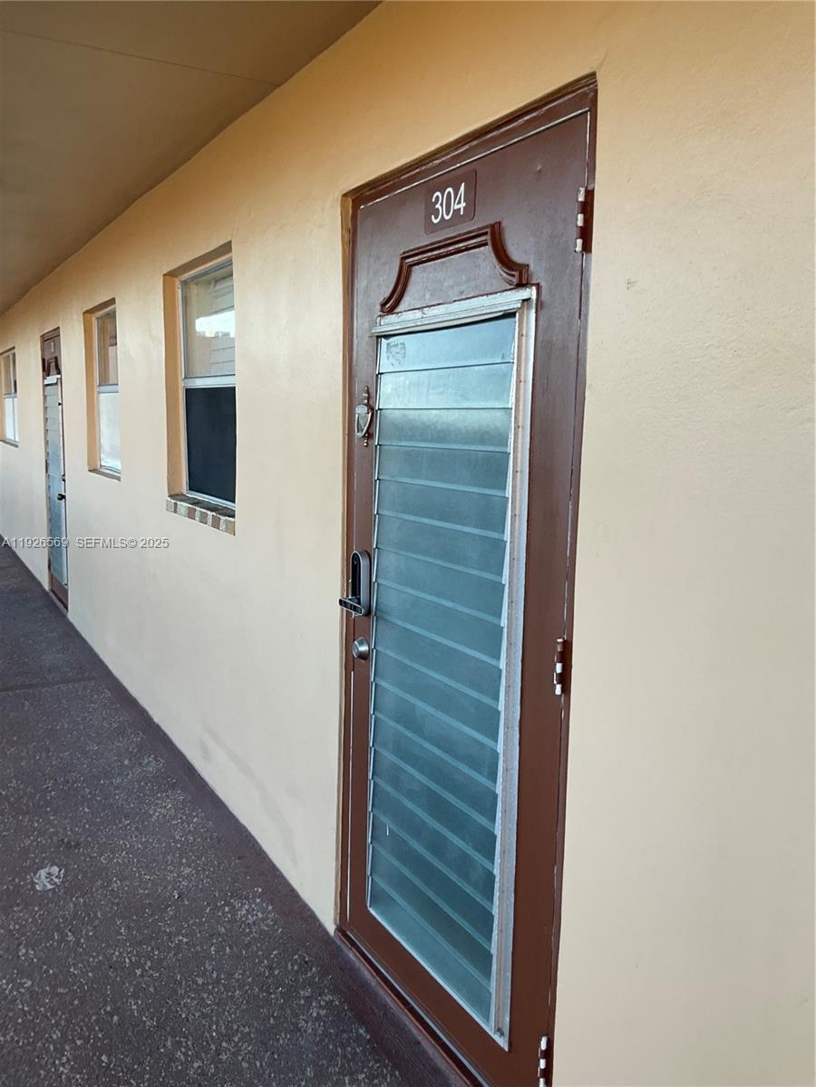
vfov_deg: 61.7
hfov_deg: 48.2
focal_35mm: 29
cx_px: 408
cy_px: 544
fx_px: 911
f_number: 1.8
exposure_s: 1/120
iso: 20
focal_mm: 3
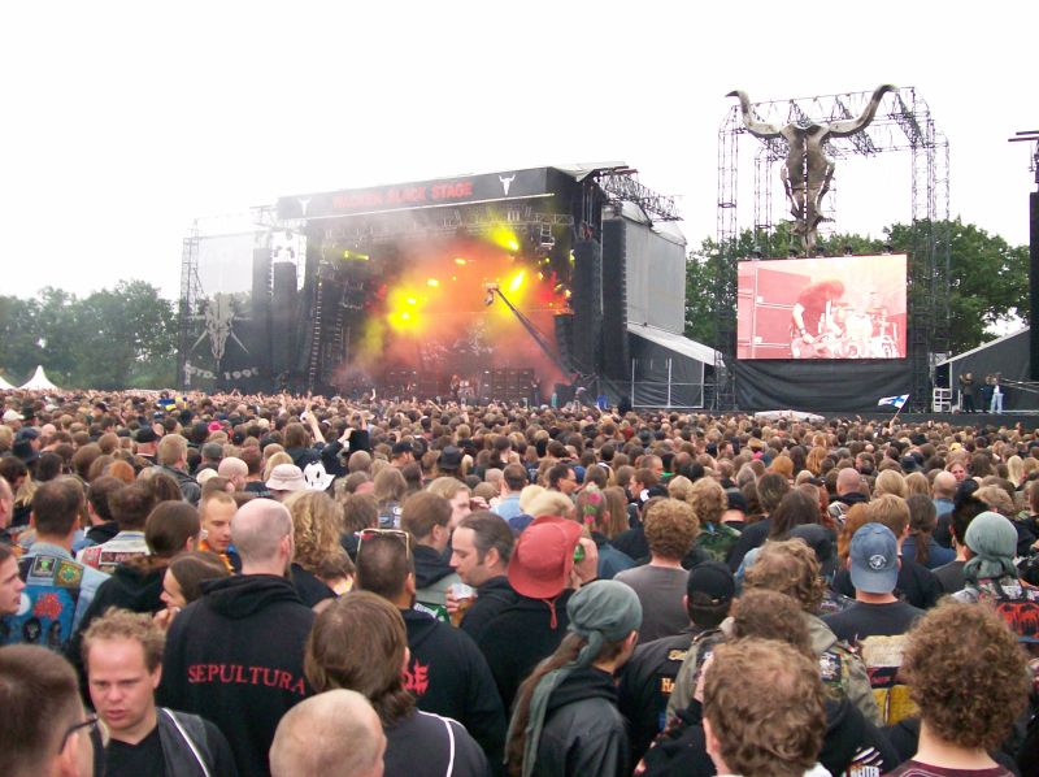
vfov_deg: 39.6
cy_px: 388
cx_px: 520
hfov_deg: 51.4
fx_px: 1079
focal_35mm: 36
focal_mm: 6
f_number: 2.7
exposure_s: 1/93.3
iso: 140
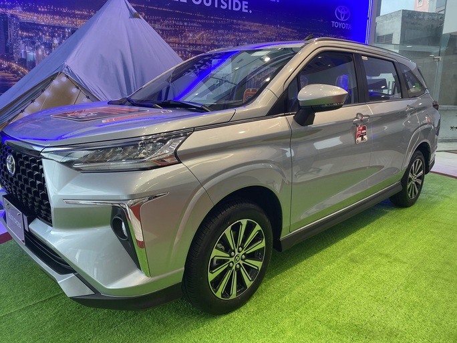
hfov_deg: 67.3
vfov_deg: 53.1
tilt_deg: -10.8
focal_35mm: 26
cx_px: 228
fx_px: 343
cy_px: 172
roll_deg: -0.7
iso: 125
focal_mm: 4.25
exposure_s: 1/100
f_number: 1.8
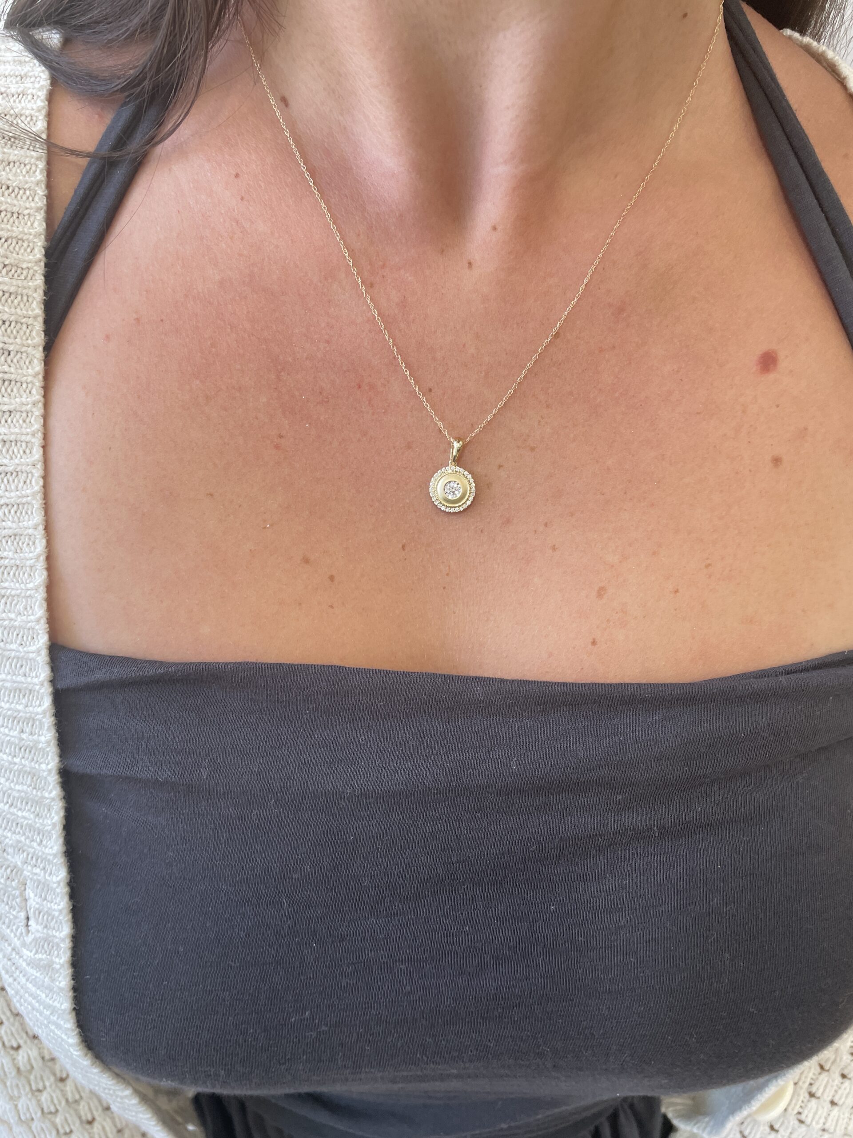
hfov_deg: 53.1
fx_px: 854
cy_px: 569
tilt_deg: -43.8
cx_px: 426
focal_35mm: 26
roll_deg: +2.2
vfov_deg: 67.3
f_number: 1.6
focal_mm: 4.2
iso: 100
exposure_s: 1/120
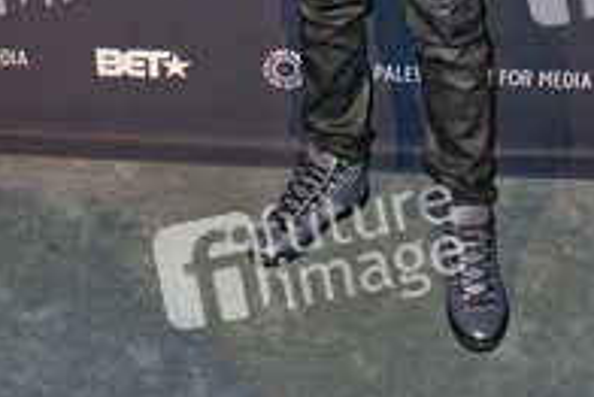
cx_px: 399
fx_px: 809
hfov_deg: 39.8
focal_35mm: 49
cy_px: -197
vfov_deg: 22.6
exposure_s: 1/400
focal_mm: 24
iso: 500
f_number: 4.5
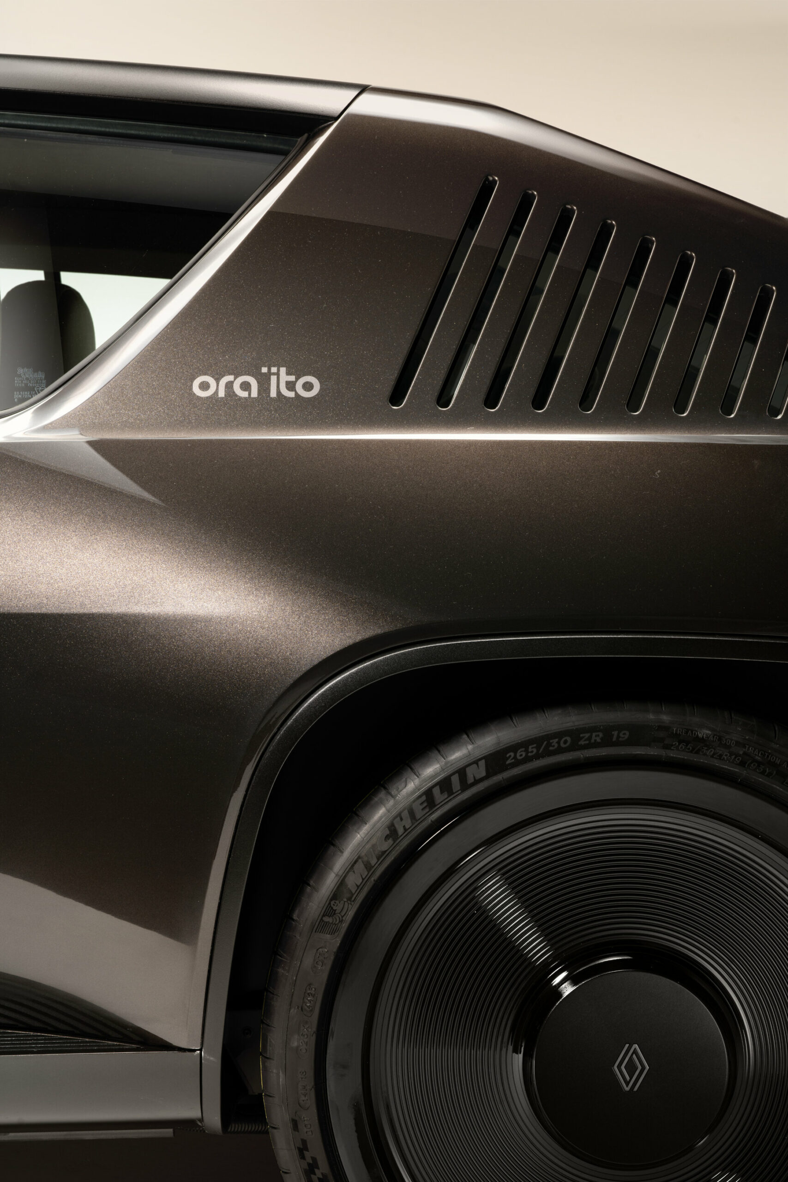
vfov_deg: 39.6
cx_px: 394
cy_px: 591
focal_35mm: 50
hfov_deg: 27.0
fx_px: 1641
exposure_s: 1/3
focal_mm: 50
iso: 100
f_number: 11
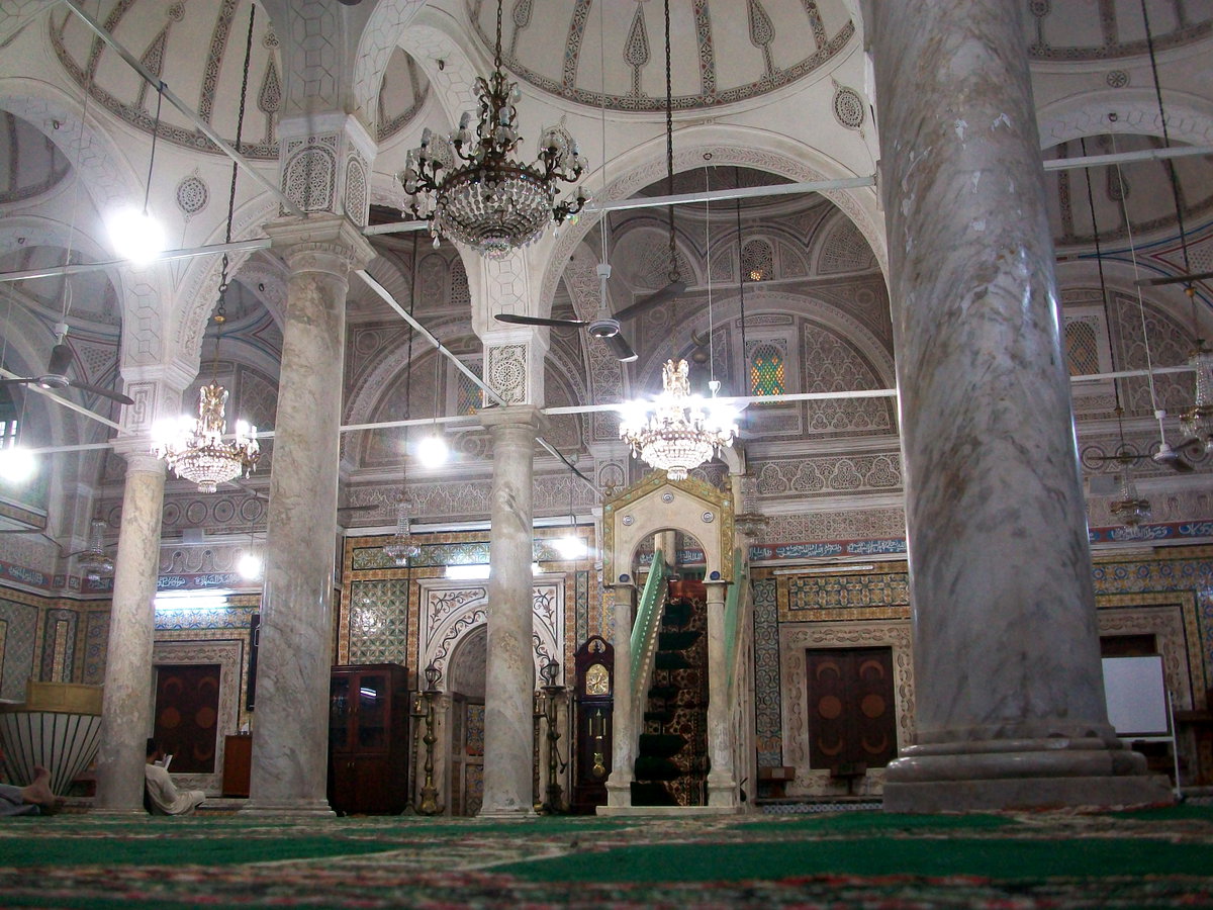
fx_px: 1191
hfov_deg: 54.0
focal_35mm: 34
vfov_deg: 41.8
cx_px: 606
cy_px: 455
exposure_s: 1/15
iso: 160
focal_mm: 5.7
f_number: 2.8
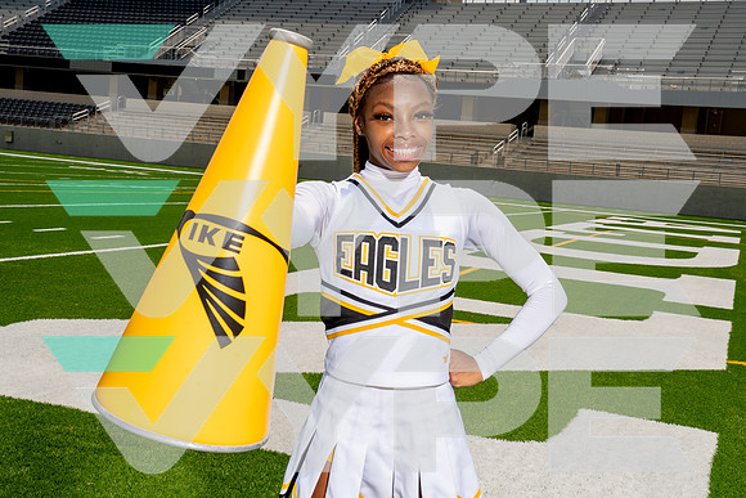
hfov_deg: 42.6
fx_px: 956
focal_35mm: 46
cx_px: 373
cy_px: 249
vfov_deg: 29.2
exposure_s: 1/250
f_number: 13
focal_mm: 43
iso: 100
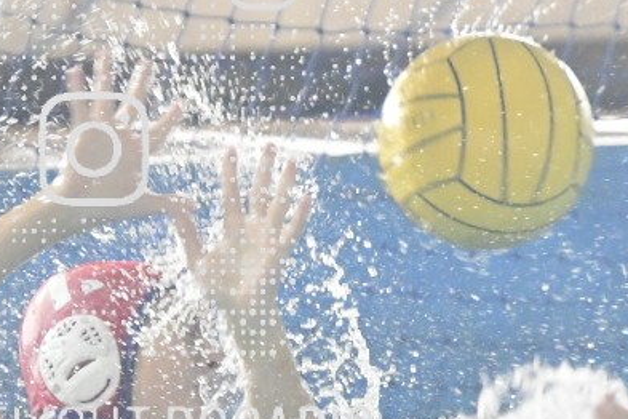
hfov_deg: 1.7
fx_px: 21577
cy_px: 165
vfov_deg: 1.1
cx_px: 94
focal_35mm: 1237
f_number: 3.2
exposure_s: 1/500
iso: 6400
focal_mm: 200
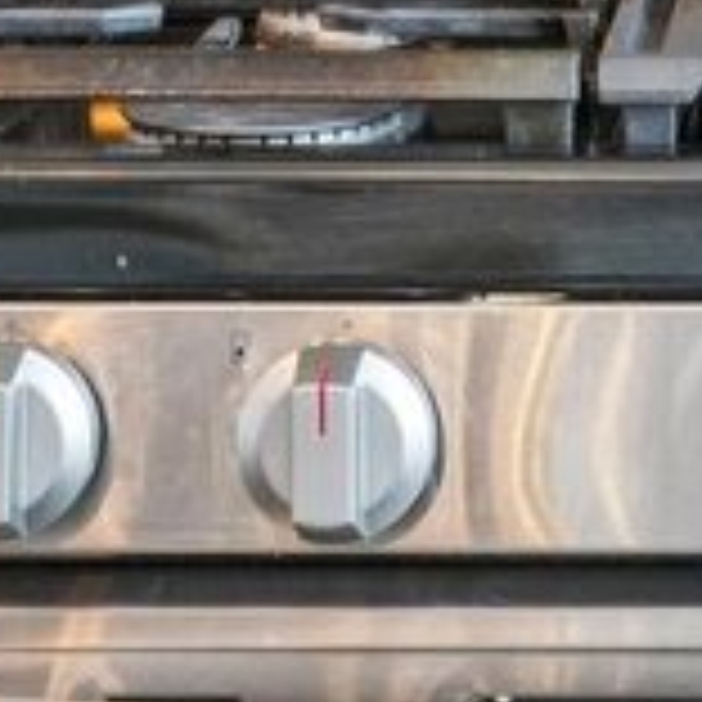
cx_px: 914
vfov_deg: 8.6
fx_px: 4451
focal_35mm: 194
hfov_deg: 8.9
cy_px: -684
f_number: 8
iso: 400
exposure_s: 1/6
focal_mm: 22
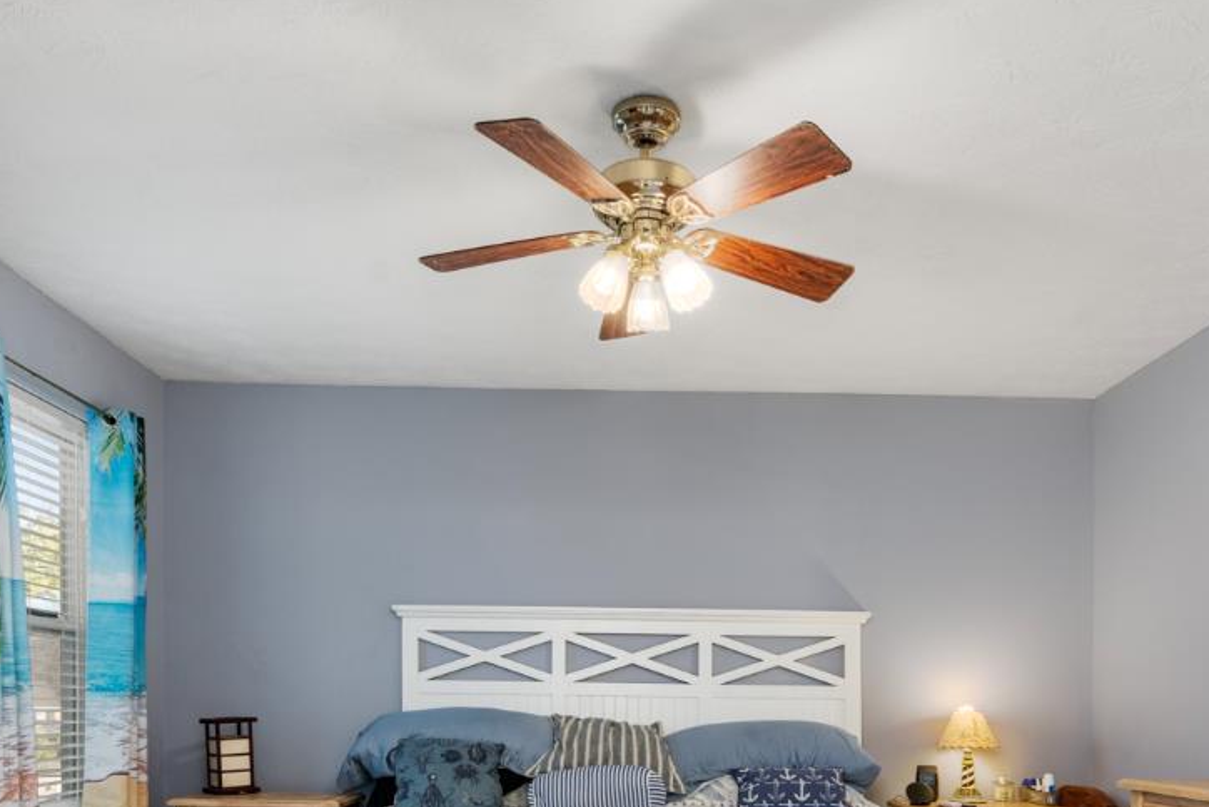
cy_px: 692
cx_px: 638
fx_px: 974
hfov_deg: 63.6
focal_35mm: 29
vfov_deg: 42.1
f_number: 9
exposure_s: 1/200
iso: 400
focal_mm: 14
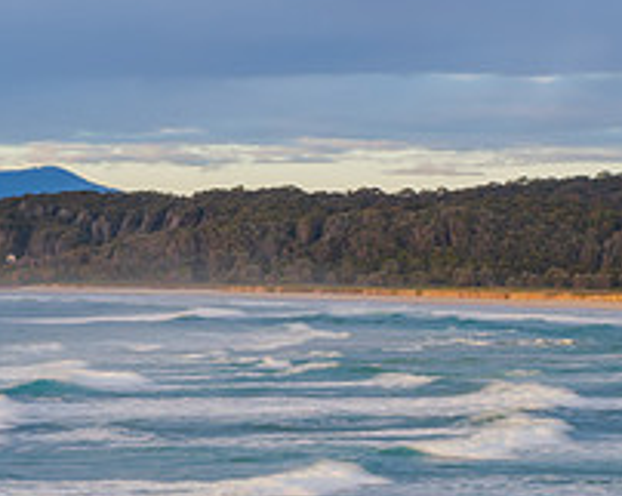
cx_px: 314
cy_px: 556
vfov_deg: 8.1
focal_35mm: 189
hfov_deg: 10.2
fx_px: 3474
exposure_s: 1/2.5
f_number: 16
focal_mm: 70
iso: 31
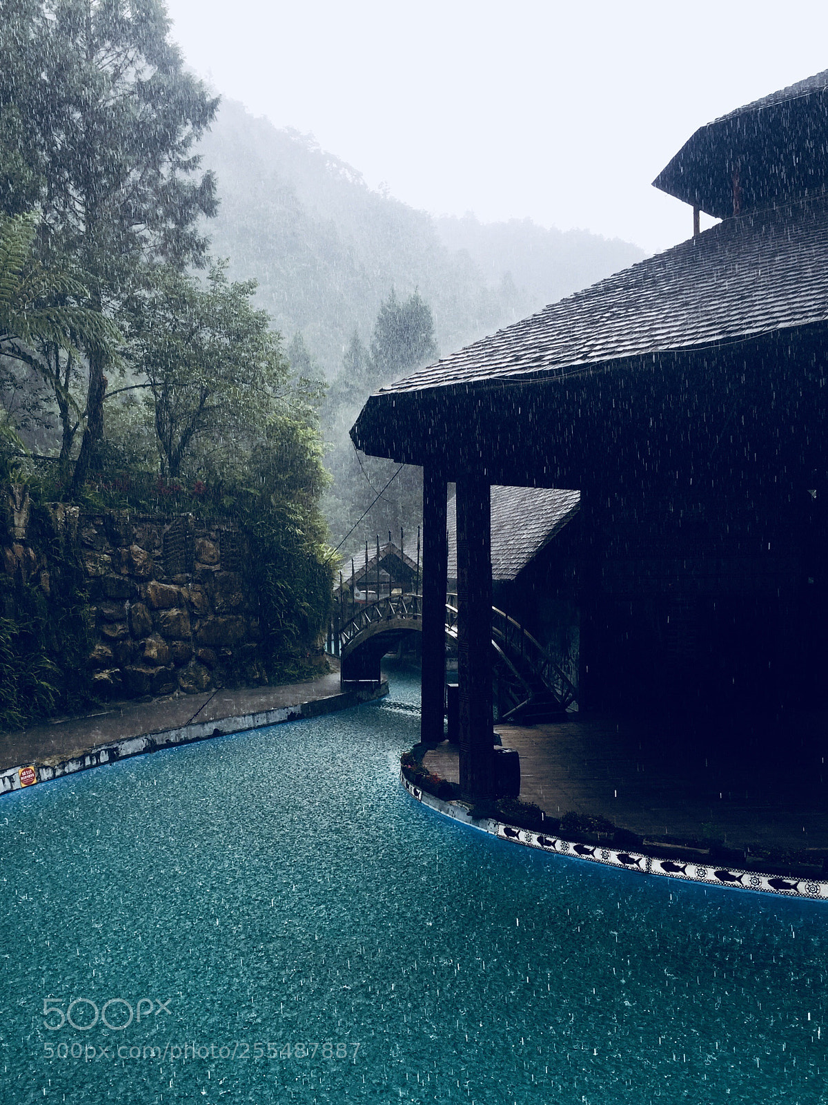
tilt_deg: -2.1
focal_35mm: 29
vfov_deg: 61.7
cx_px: 414
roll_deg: +0.3
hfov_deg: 48.2
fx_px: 925
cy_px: 552
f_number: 2.2
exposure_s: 1/243
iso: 32
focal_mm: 4.15
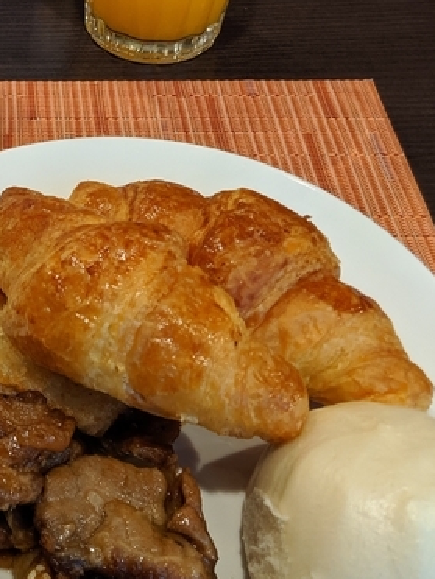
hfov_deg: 24.0
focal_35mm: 58
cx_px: -9
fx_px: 972
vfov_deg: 33.1
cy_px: 215
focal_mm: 4.44
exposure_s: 1/25.1
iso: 157
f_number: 1.8
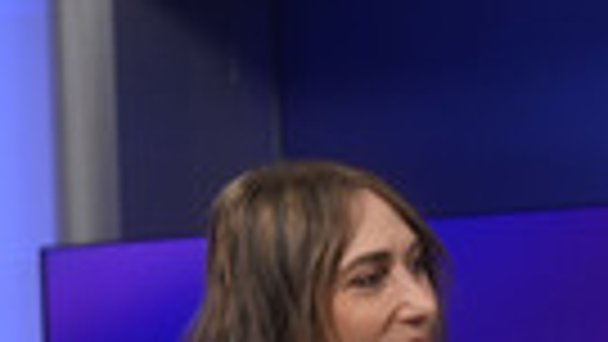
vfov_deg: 7.6
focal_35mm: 157
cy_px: 482
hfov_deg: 13.7
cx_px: 340
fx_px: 2532
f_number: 2.2
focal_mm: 30
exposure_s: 1/320
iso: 640
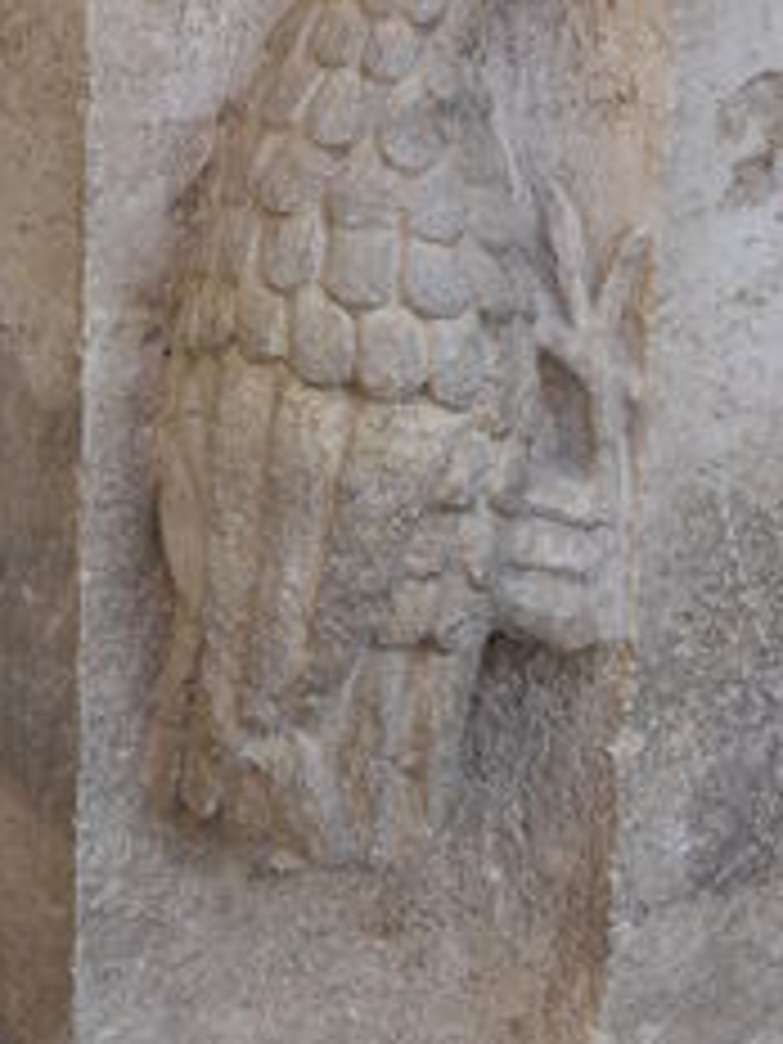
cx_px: 454
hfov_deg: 18.2
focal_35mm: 81
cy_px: 176
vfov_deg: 23.7
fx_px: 2443
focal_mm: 7.91
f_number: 3.4
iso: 64
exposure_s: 1/250
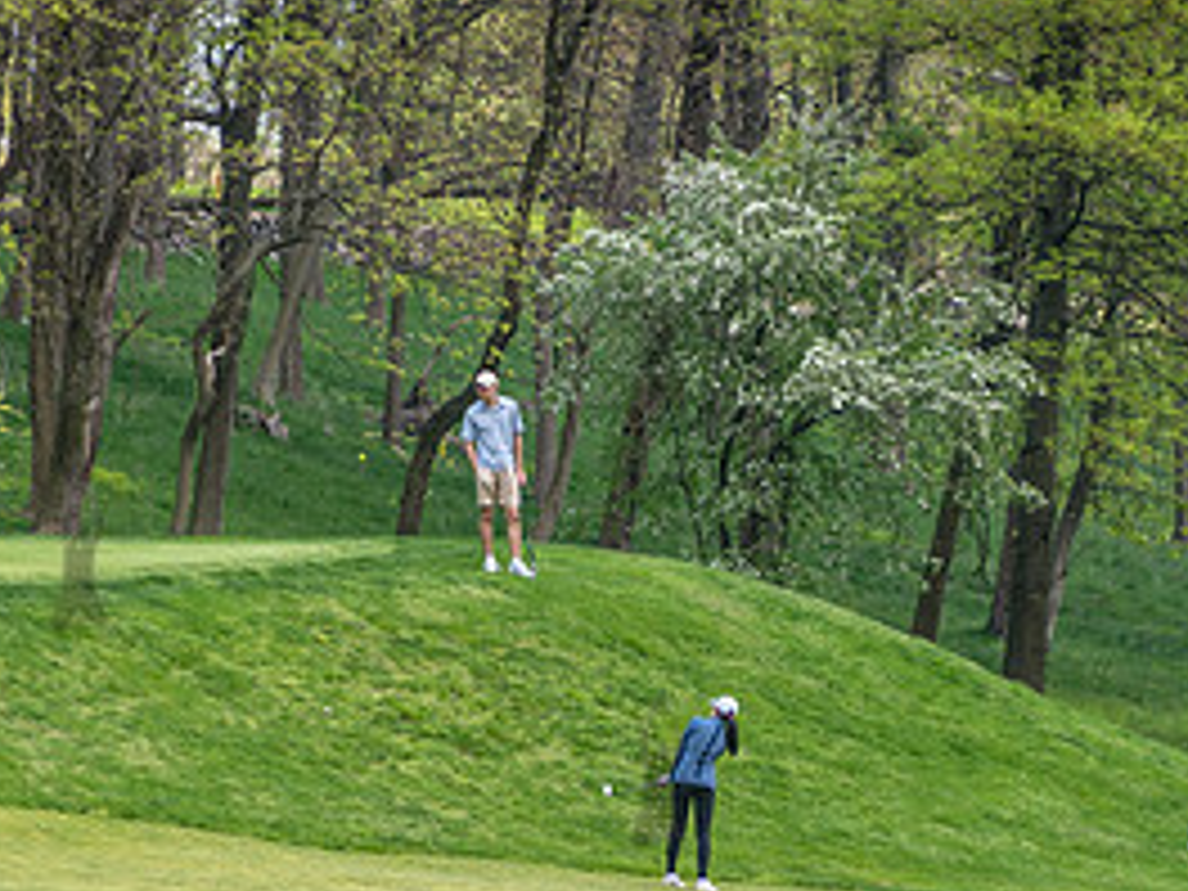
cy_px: 767
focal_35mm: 422
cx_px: 657
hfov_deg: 4.7
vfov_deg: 3.5
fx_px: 14483
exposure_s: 1/640
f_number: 3.5
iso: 100
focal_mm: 200
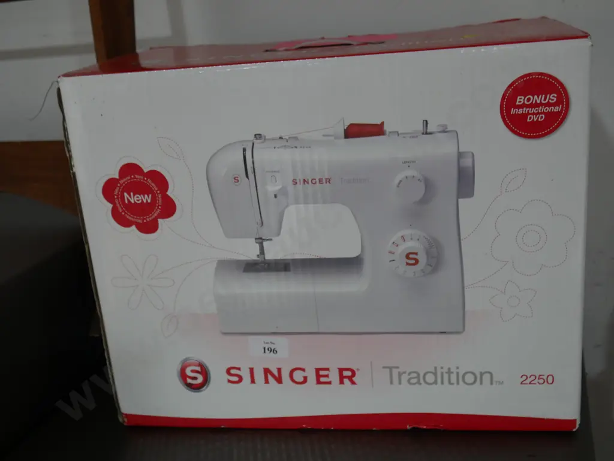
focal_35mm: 40
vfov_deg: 36.0
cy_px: 230
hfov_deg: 46.8
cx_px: 307
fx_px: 710
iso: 400
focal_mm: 20
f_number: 4.4
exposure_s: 1/60
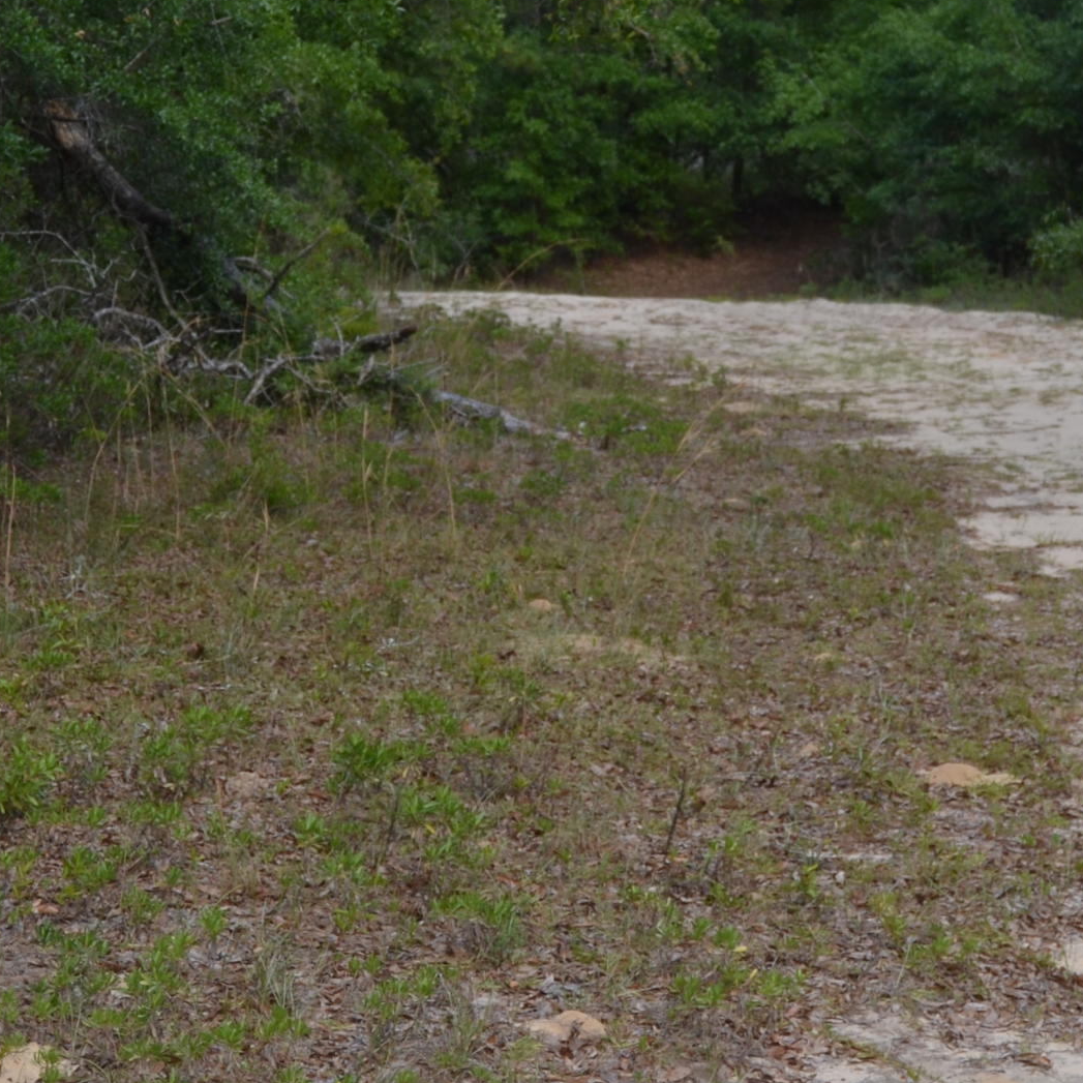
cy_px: 241
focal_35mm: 95
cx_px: 779
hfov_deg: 18.2
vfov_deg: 18.2
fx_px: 3363
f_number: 4
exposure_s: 1/200
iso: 110
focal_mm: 26
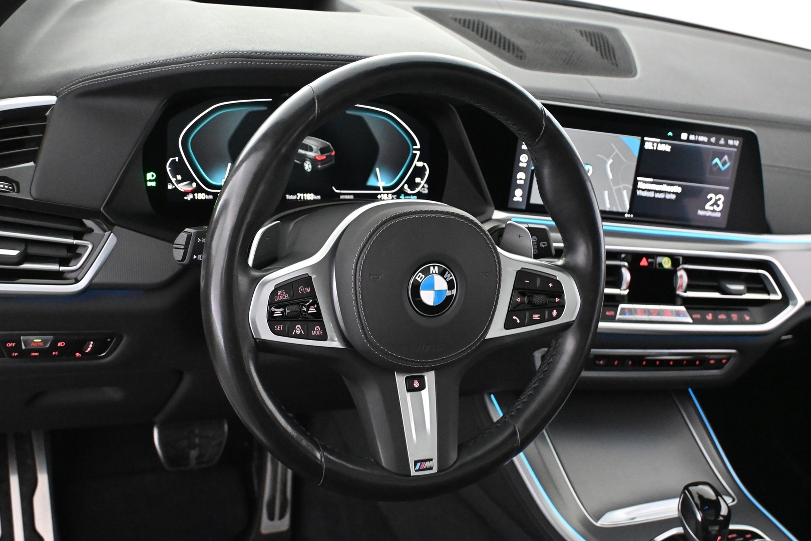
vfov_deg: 30.8
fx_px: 980
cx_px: 406
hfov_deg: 45.0
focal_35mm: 44
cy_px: 270
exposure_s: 1/60
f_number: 4.8
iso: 8000
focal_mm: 29
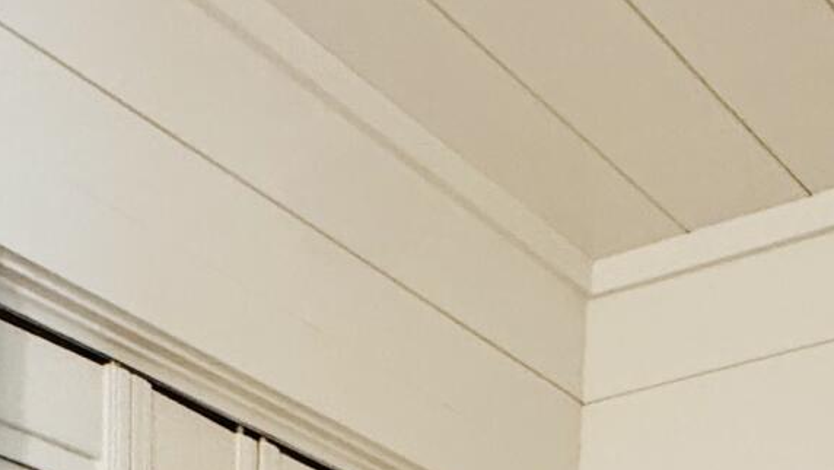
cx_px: 341
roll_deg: -1.8
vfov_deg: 11.1
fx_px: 1769
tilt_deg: -6.6
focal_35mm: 80
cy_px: 1312
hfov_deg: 26.5
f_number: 2.2
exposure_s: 1/120
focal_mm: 2.22
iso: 250
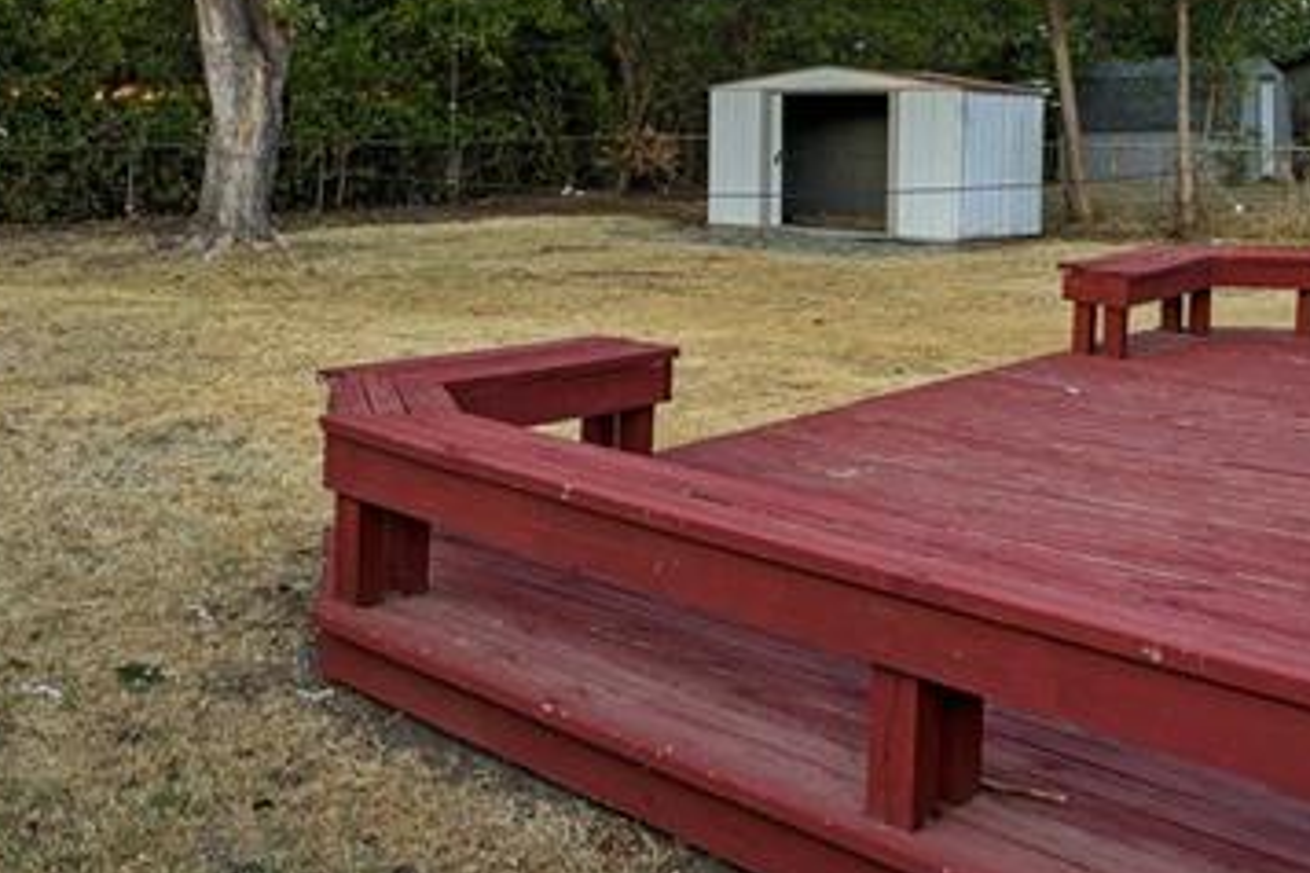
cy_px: 139
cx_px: 413
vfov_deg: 30.2
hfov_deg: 44.6
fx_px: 1565
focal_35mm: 43
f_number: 6.3
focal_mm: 10
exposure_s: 1/8
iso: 100
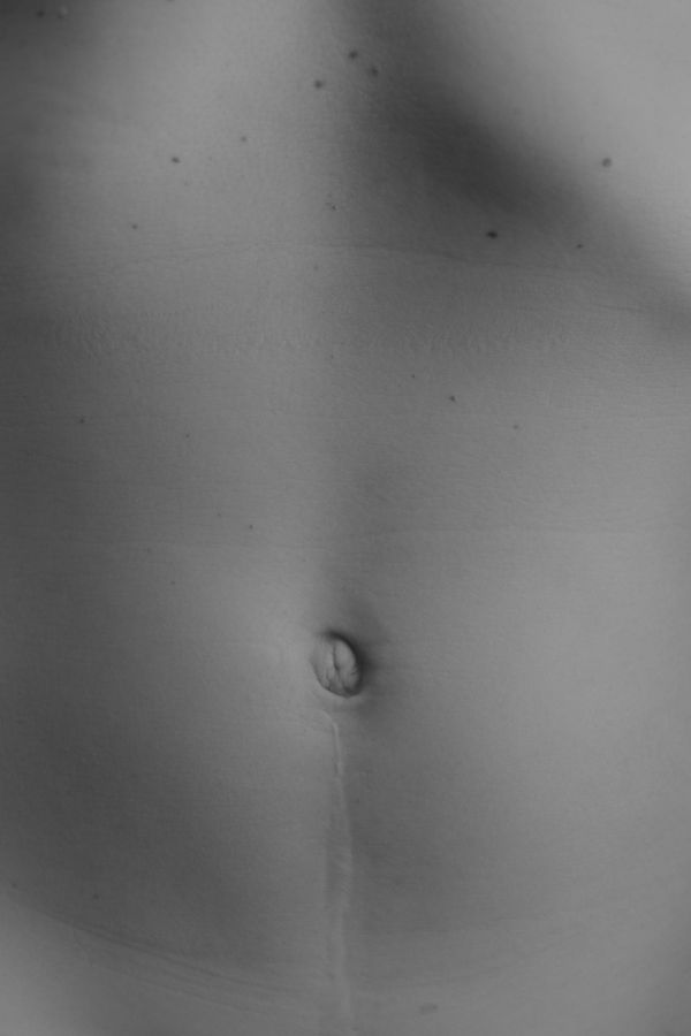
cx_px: 346
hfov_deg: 25.5
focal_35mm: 53
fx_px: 1526
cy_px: 518
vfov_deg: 37.5
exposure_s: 1/400
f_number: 2.2
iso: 640
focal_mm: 35
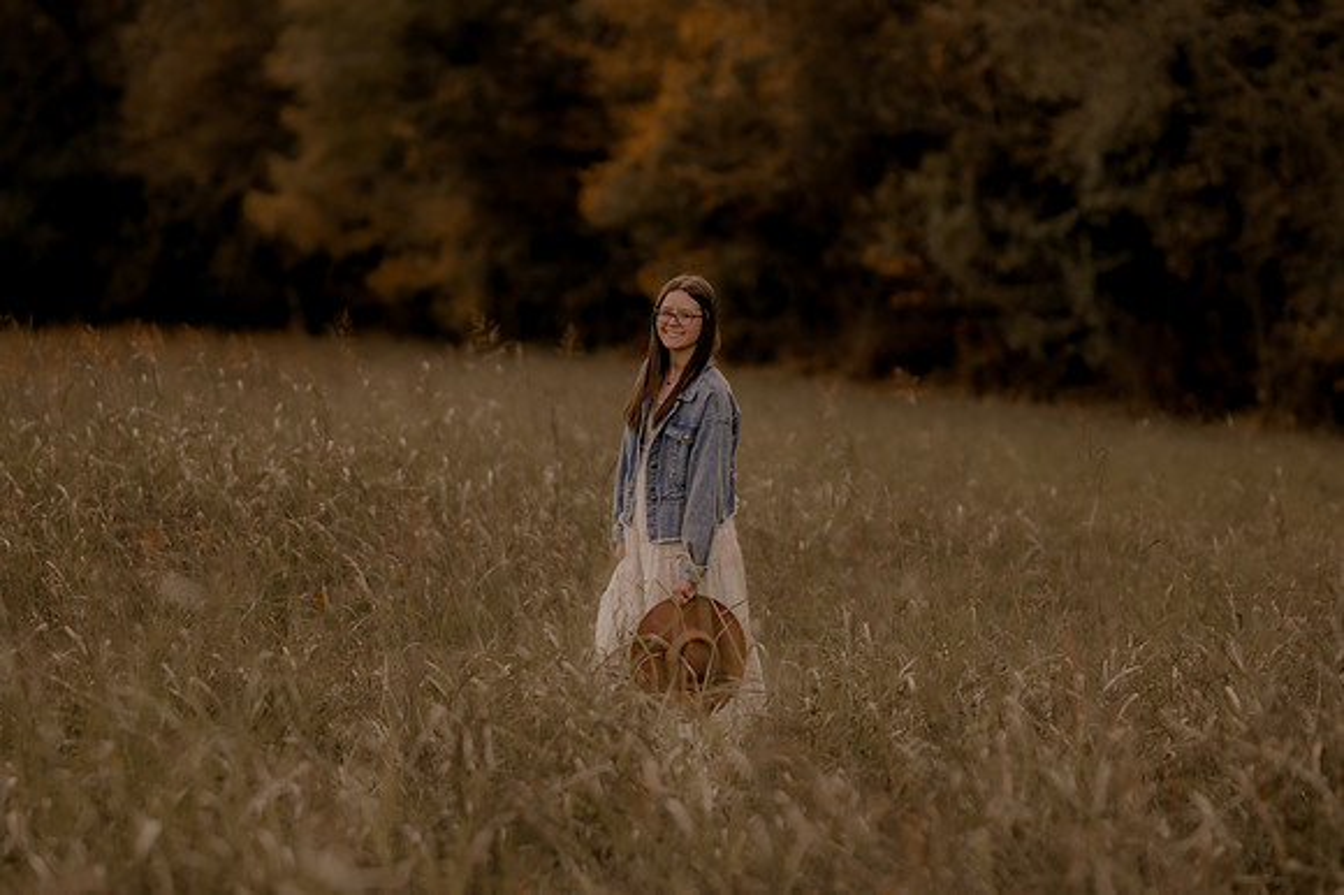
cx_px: 672
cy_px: 448
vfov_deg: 10.8
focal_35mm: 127
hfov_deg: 16.1
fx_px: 4738
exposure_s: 1/3200
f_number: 1.4
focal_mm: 85
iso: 200
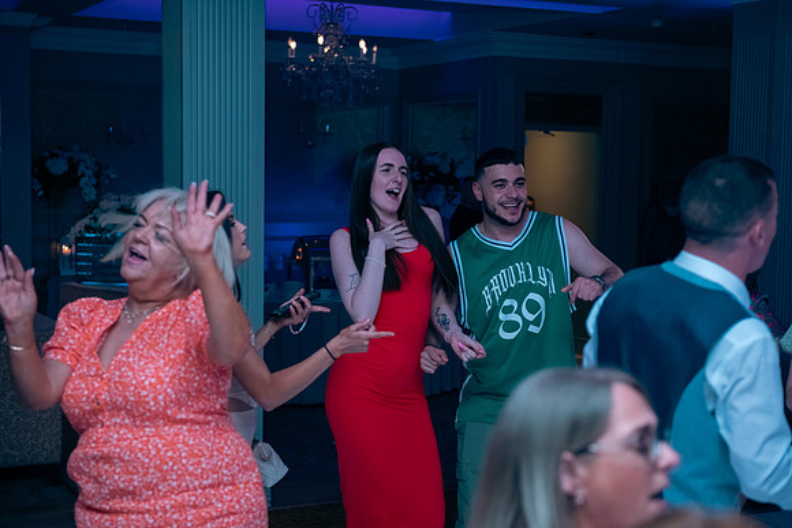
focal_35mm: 58
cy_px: 264
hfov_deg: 34.5
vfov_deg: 23.4
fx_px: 1276
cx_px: 396
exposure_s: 1/160
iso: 800
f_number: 3.5
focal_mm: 58
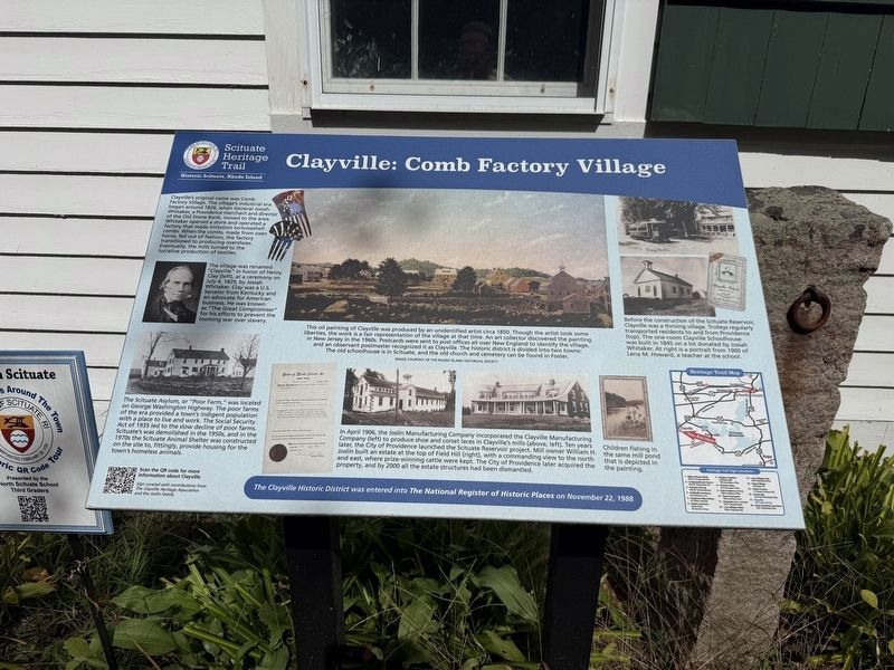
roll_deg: -1.3
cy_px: 335
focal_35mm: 24
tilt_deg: -22.7
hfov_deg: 71.6
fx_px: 620
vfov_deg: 56.8
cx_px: 447
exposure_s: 1/14286
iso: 80
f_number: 1.78
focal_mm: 6.76
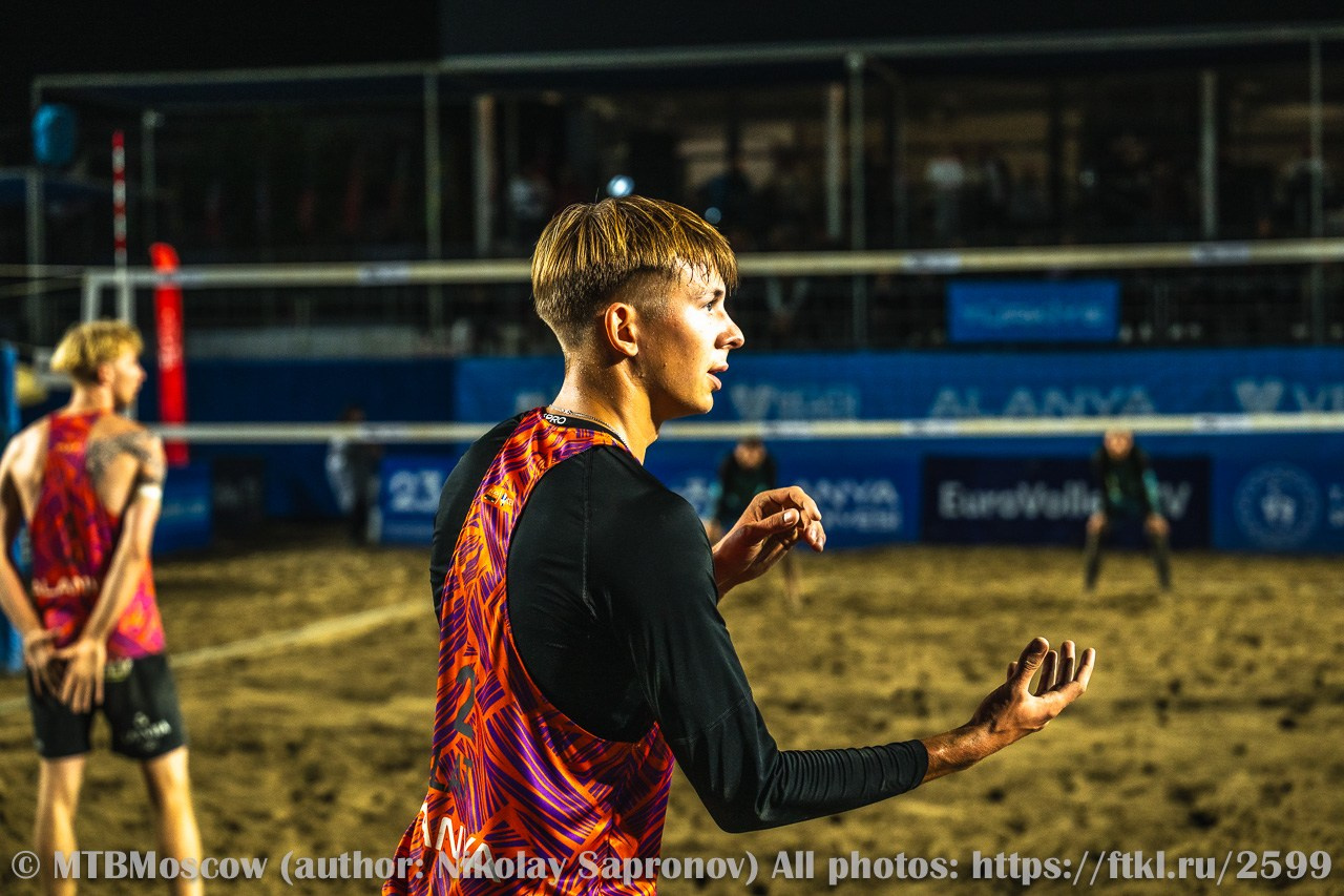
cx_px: 672
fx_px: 2613
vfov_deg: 19.5
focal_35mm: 70
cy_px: 448
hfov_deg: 28.8
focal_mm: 70
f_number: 3.5
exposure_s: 1/1600
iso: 1600
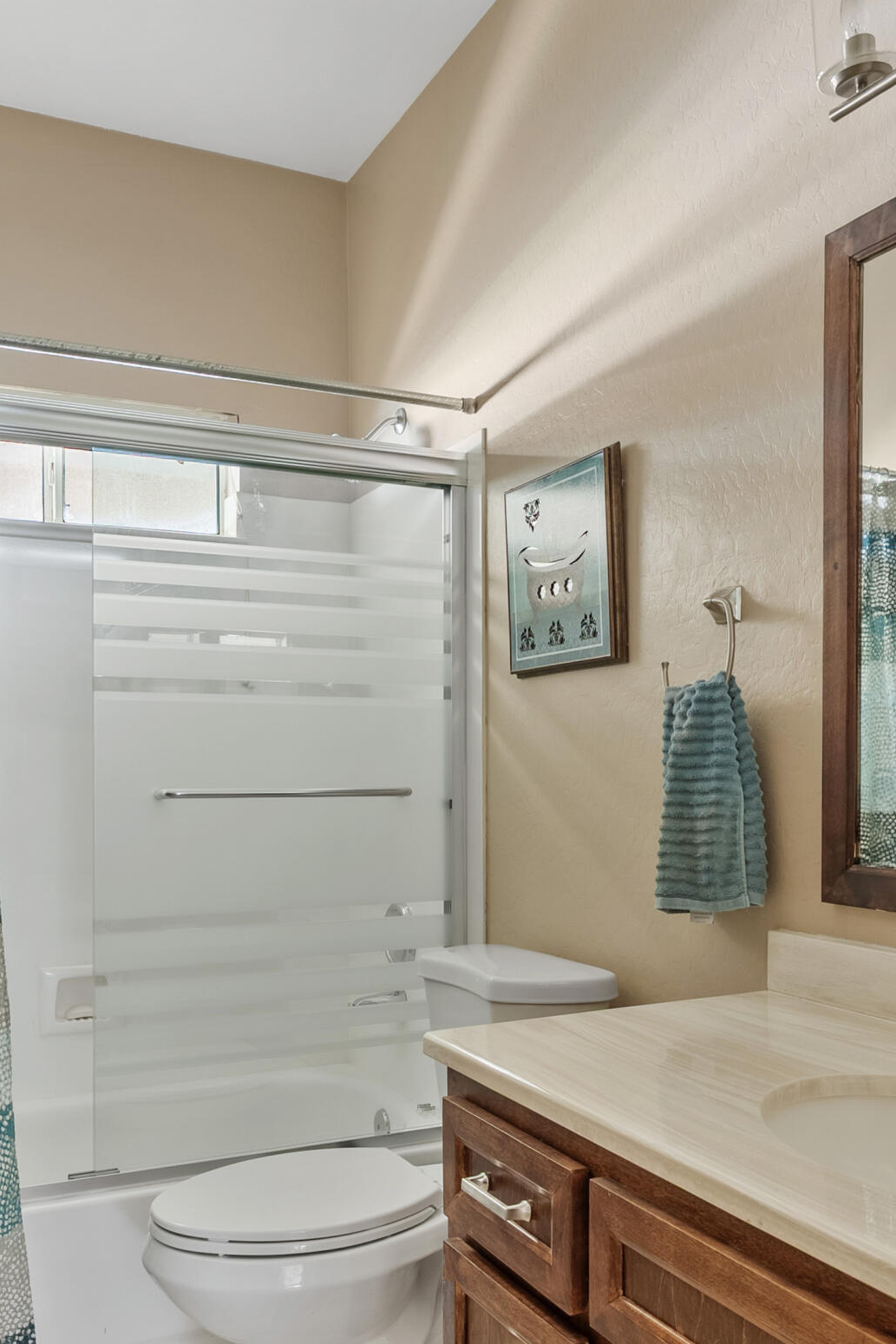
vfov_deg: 60.1
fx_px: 1157
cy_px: 754
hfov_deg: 42.3
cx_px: 455
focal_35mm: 31
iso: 100
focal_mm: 16
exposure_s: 20
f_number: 8
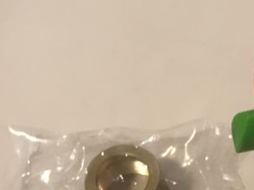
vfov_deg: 14.3
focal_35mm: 97
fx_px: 711
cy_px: 279
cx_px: 292
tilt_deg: -68.0
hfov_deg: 19.3
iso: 100
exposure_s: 1/33
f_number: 2.2
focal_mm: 4.15
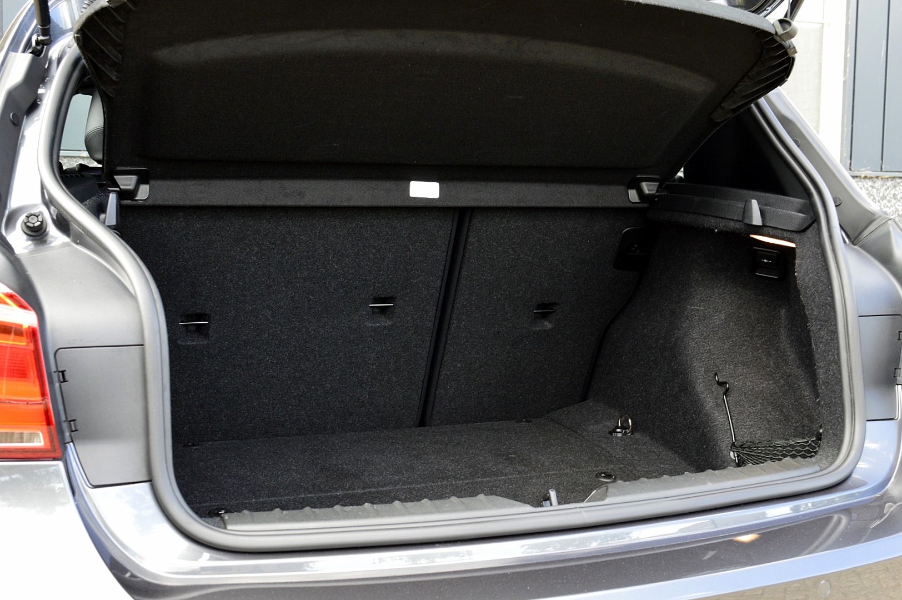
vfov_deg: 33.0
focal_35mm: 40
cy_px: 300
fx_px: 1014
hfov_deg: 48.0
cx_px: 451
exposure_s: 1/60
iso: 800
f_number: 7.1
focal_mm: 27
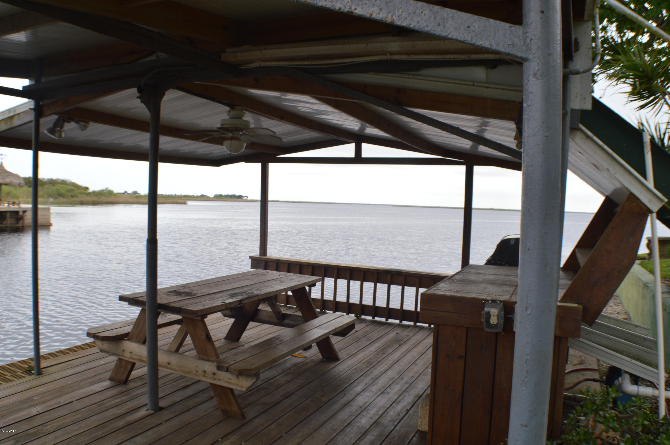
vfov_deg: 36.8
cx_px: 335
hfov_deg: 53.2
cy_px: 222
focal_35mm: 36
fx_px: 669
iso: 110
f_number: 8
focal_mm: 24
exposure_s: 1/125
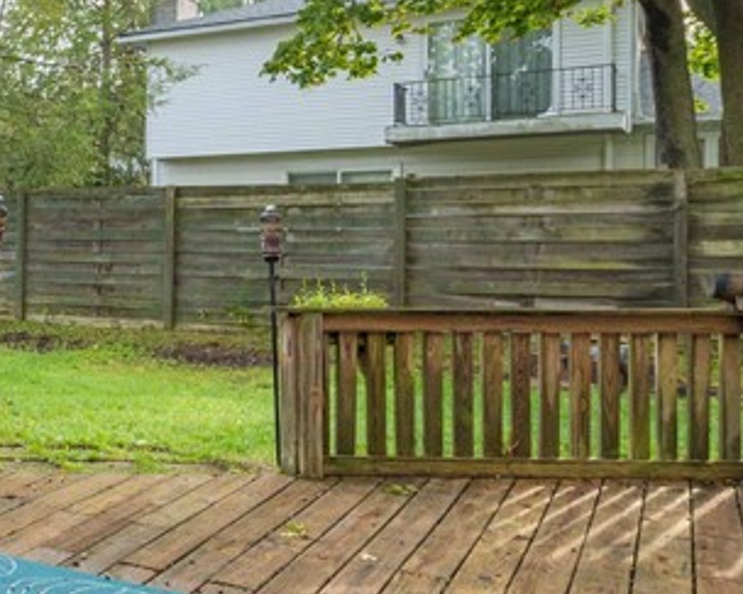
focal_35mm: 47
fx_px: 1033
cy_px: 287
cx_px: -456
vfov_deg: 32.1
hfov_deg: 25.4
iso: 200
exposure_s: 1/160
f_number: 8
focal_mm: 14
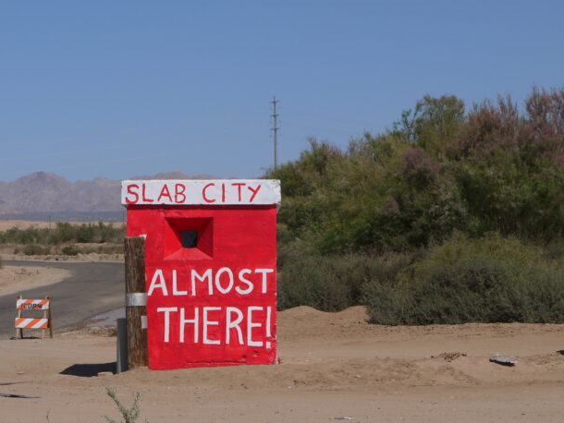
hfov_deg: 14.0
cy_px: 312
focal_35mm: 141
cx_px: 194
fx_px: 2298
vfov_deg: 10.5
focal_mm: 42
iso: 160
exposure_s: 1/500
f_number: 11
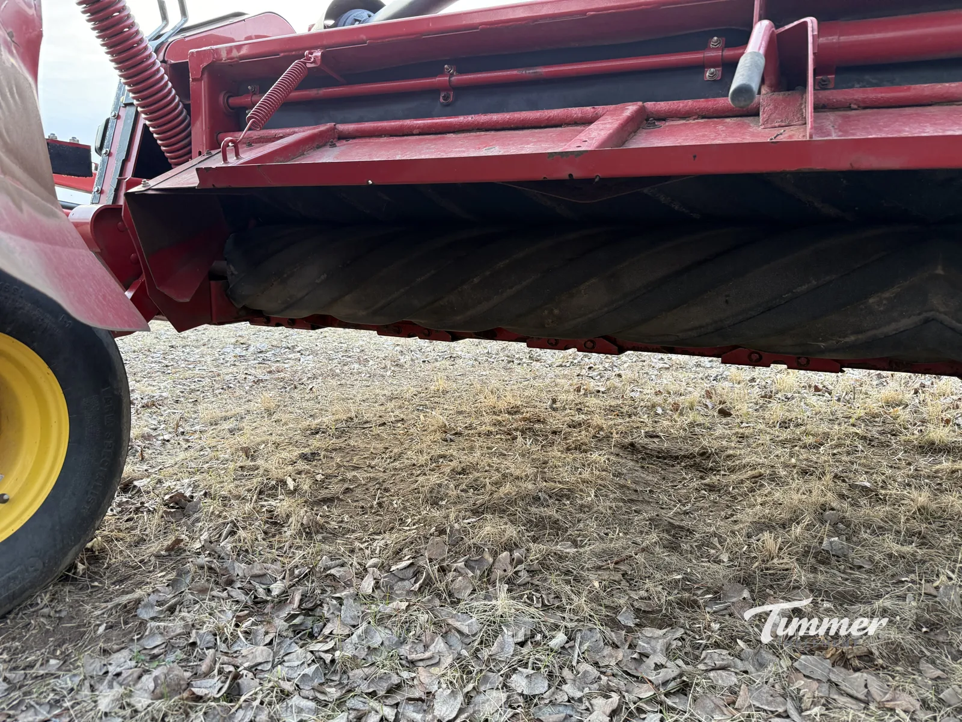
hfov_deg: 71.6
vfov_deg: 56.8
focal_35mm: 24
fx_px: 667
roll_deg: +1.1
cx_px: 481
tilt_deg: -8.8
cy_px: 361
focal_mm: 6.76
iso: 200
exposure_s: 1/115
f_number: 1.78
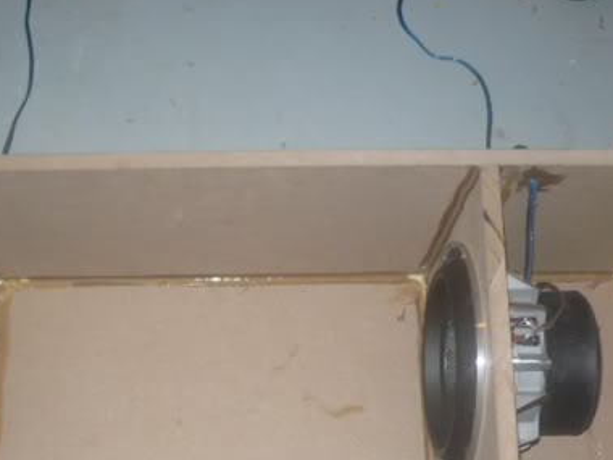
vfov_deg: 24.4
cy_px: 370
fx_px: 1045
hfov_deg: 32.5
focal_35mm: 59
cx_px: 221
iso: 125
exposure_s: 1/30
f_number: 2.8
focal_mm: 5.8
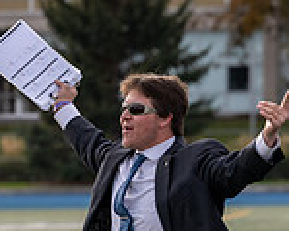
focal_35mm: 420
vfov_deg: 3.7
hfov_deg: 4.6
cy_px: 190
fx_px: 3590
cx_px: 372
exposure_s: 1/2500
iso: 200
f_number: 2.8
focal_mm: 93
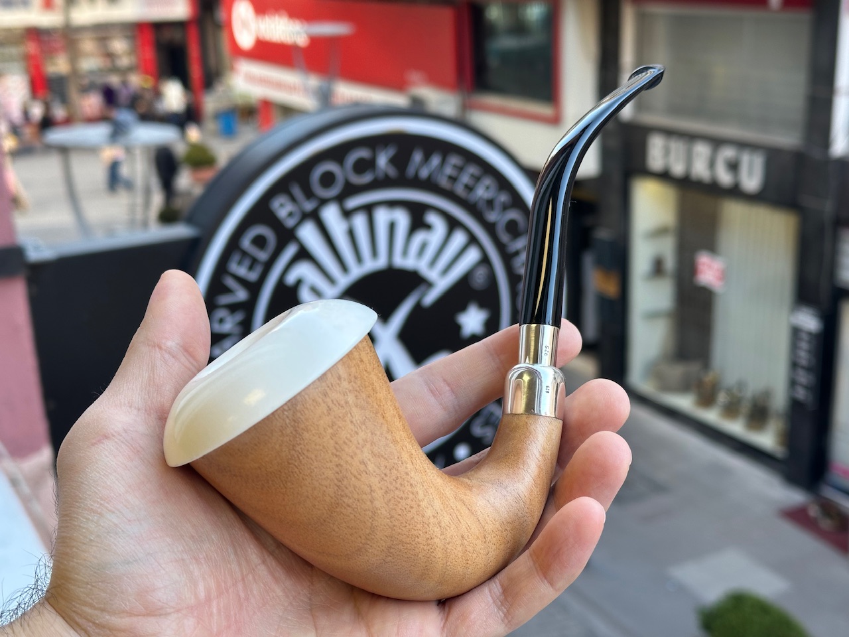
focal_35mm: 48
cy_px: 318
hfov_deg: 39.7
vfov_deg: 30.3
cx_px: 424
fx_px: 1177
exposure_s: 1/121
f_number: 1.78
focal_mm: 6.86
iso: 50
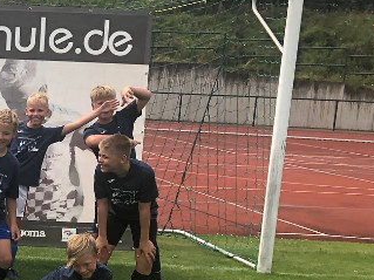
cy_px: 213
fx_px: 972
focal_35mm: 90
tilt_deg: -5.5
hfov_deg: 18.7
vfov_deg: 16.3
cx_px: -219
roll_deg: -1.5
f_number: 1.8
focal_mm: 4
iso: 20
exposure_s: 1/1263
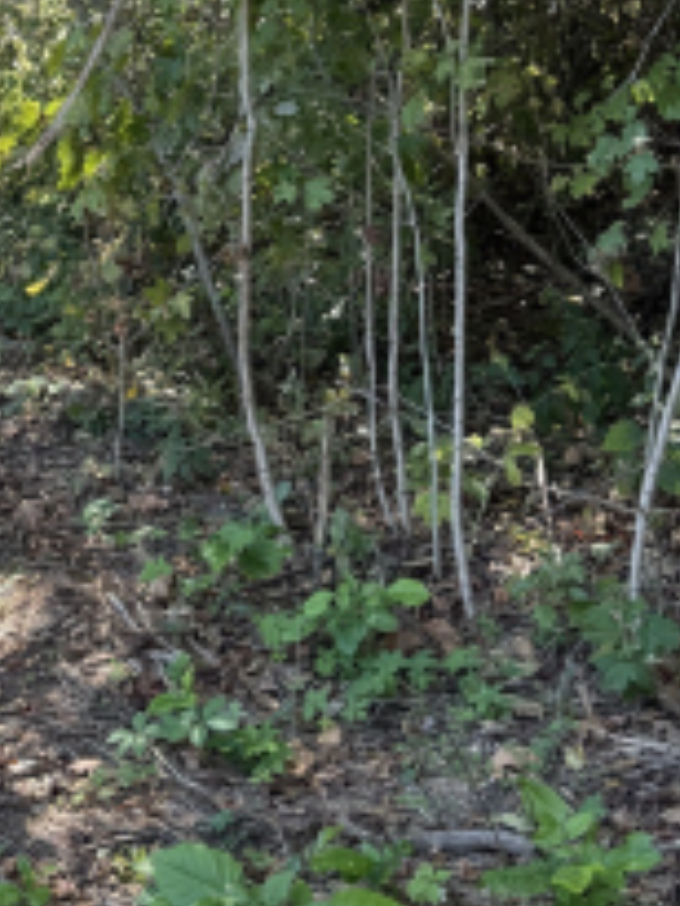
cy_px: 95
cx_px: -18
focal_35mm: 78
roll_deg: -2.0
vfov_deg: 24.3
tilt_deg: +2.4
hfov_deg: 18.4
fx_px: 2041
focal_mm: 6.76
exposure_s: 1/231
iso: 80
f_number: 1.78
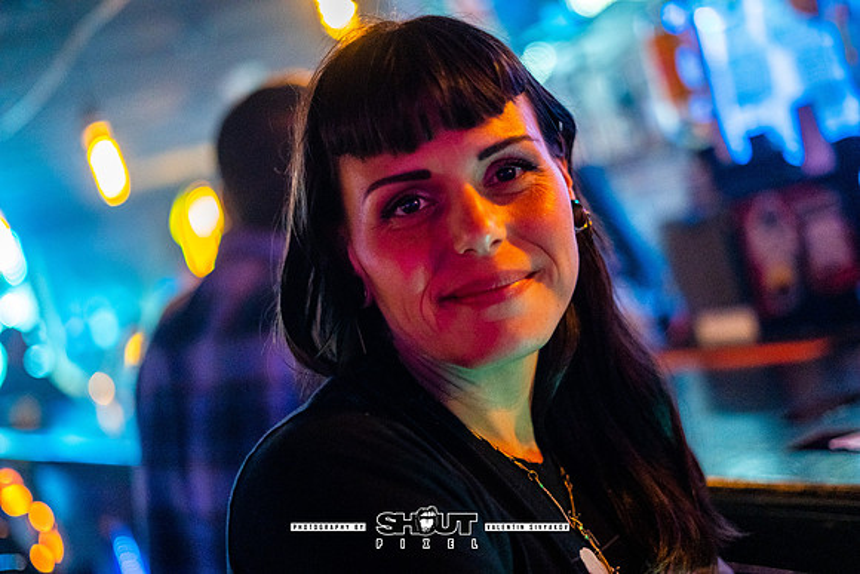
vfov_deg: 27.0
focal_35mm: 50
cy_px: 287
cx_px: 430
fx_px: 1195
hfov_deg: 39.6
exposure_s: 1/160
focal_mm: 50
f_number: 1.8
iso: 4000
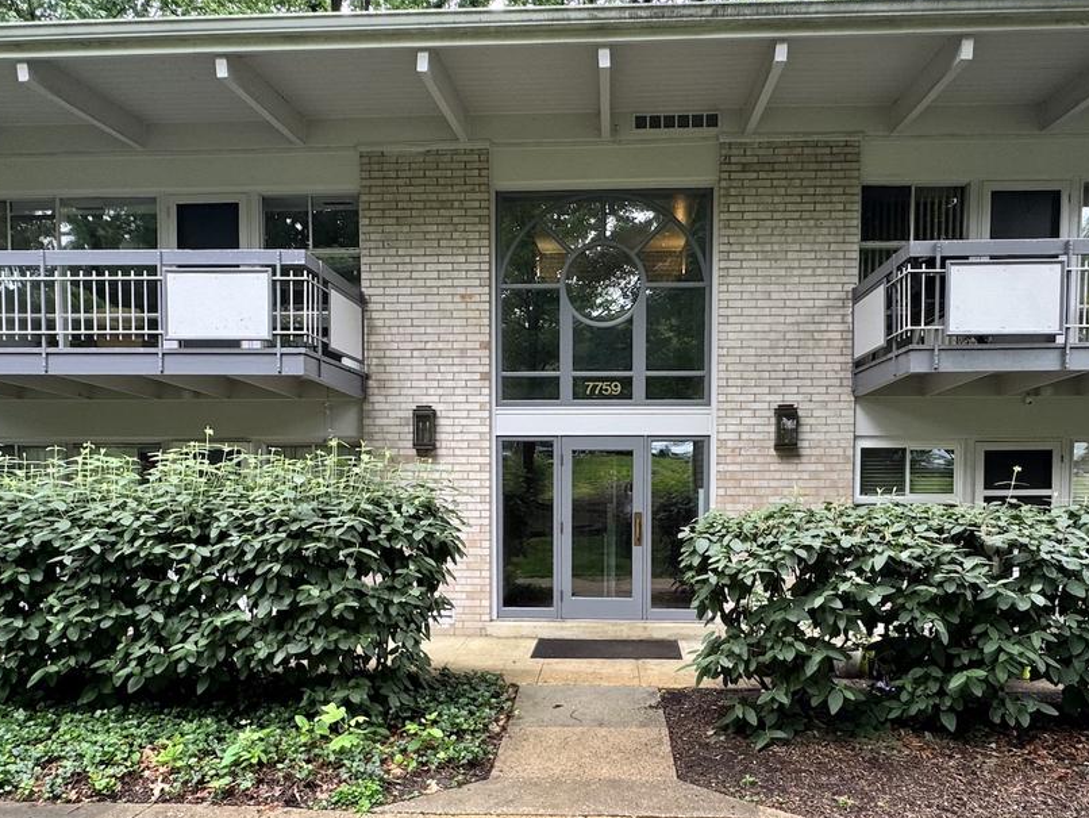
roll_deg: -0.4
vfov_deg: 54.2
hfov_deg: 69.3
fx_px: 787
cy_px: 519
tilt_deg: -3.4
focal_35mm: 25
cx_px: 586
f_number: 2.2
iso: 80
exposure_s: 1/99
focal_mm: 2.22
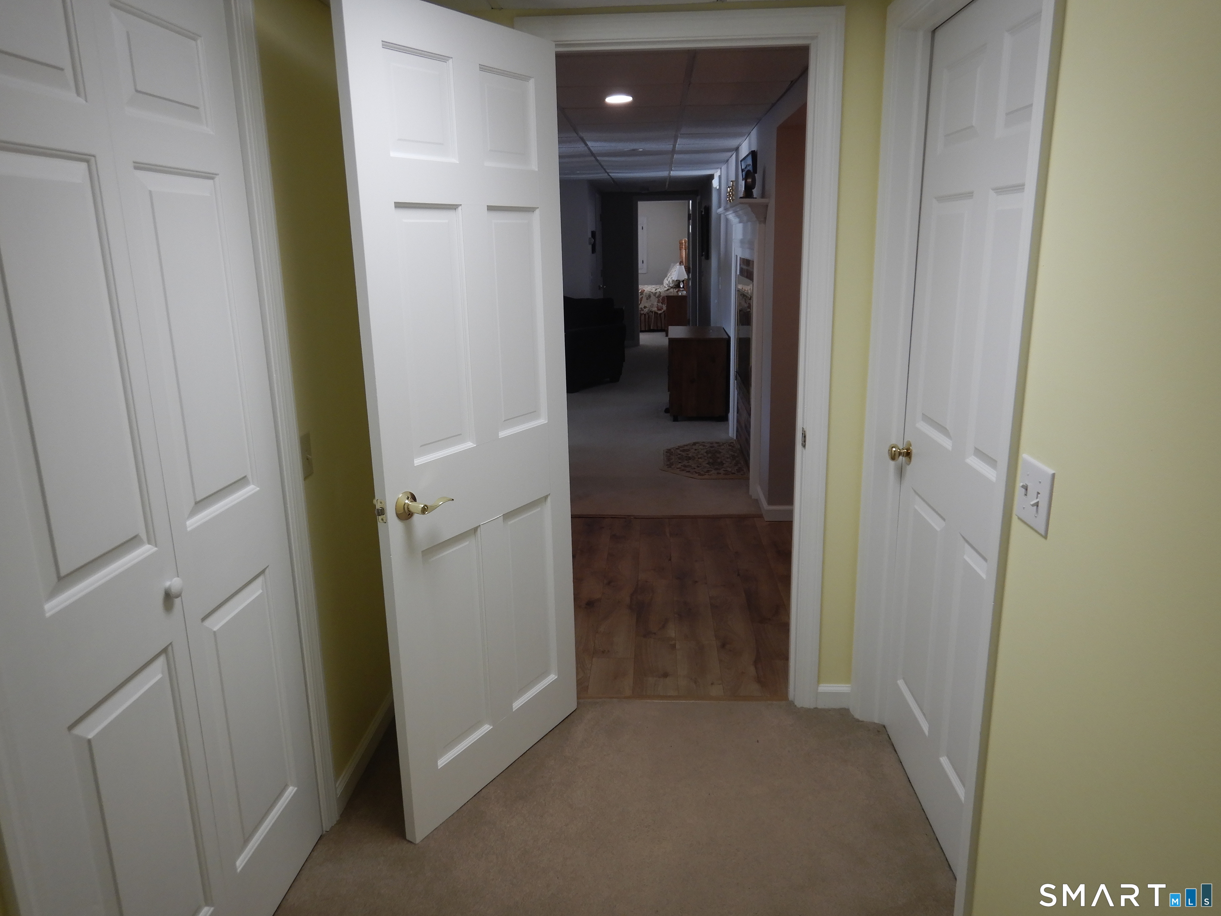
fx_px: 847
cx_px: 610
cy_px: 458
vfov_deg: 56.8
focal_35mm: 24
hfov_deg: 71.6
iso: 125
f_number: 2.8
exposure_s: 1/60
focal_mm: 4.3
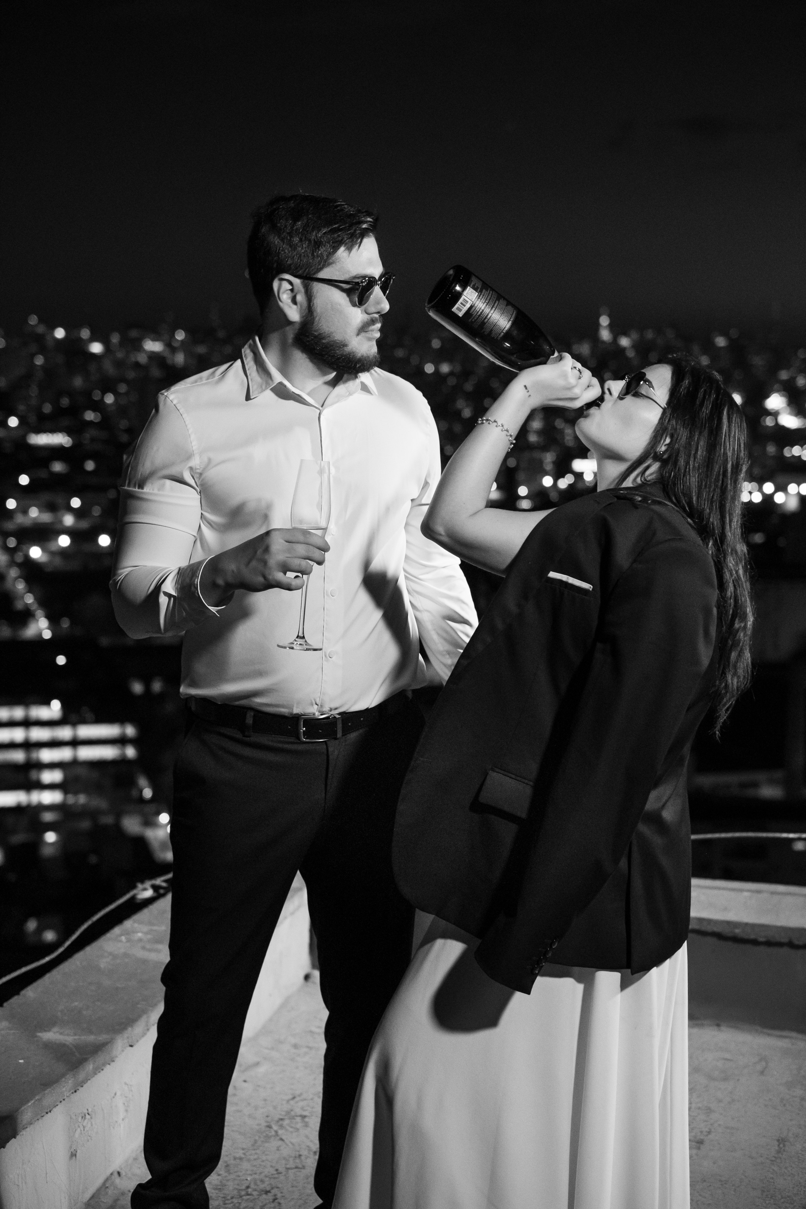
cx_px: 403
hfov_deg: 25.5
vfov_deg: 37.5
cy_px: 604
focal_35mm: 53
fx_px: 1780
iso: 4000
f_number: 2.5
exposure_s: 1/125
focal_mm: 35
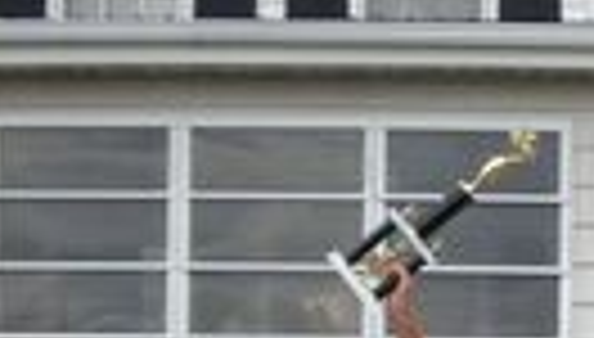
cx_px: 392
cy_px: 446
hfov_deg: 17.1
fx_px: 1974
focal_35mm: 125
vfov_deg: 9.6
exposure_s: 1/118
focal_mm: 6.3
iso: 50
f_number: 3.2
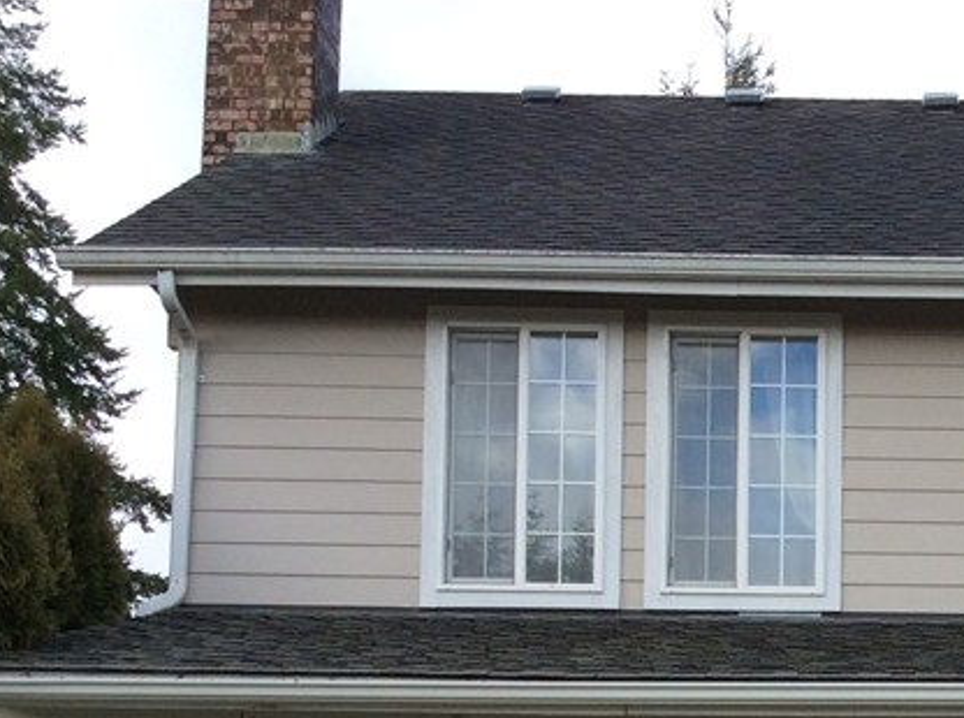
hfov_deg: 23.7
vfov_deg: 17.6
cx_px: 962
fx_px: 2195
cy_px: 882
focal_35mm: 79
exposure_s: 1/360
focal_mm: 3.3
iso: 32
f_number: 2.4
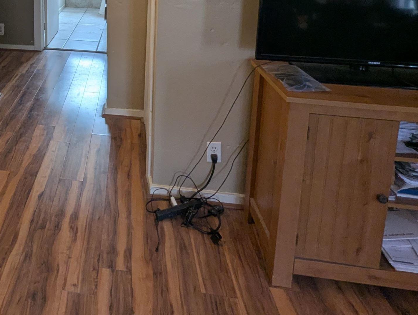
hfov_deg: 56.5
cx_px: 59
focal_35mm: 28
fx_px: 339
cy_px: -9
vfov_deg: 42.2
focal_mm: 1.95
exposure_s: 1/40
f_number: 2.2
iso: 96
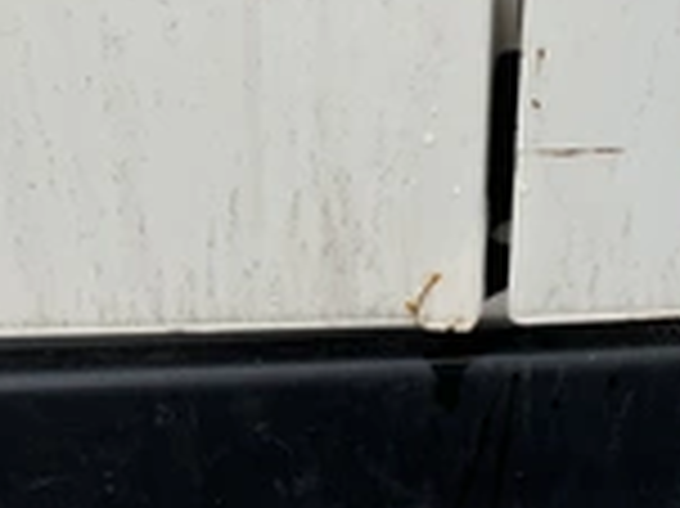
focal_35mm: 77
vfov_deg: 18.9
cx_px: 423
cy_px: 103
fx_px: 1511
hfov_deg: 25.3
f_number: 1.8
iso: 25
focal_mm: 3
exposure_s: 1/370
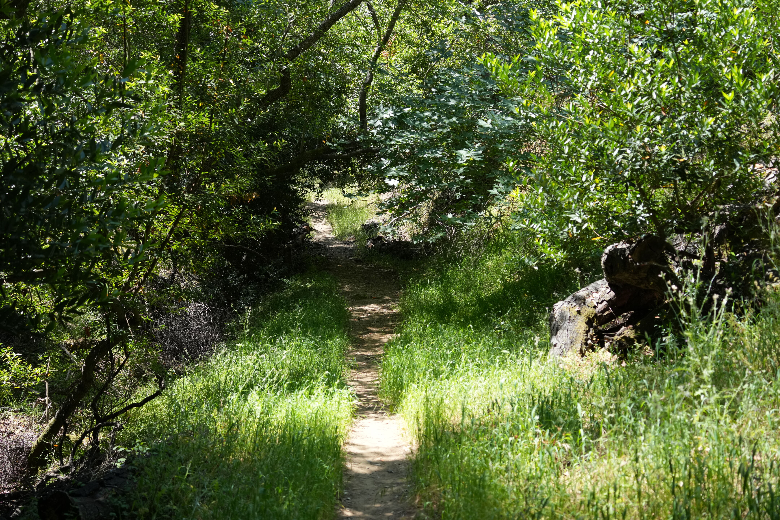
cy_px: 260
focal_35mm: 50
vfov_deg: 27.0
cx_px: 390
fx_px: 1083
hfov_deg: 39.6
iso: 800
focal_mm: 50
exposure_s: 1/800
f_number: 4.5
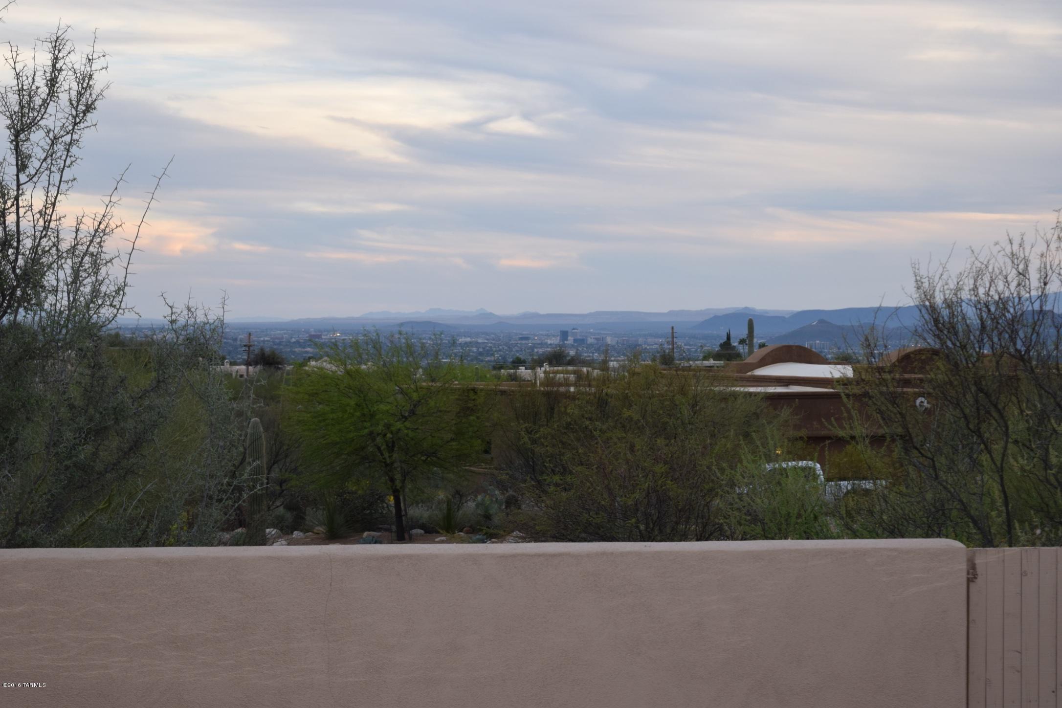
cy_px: 354
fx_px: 2434
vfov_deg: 16.6
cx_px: 531
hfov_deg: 24.6
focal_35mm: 82
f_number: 5.6
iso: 400
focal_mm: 55
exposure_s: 1/125
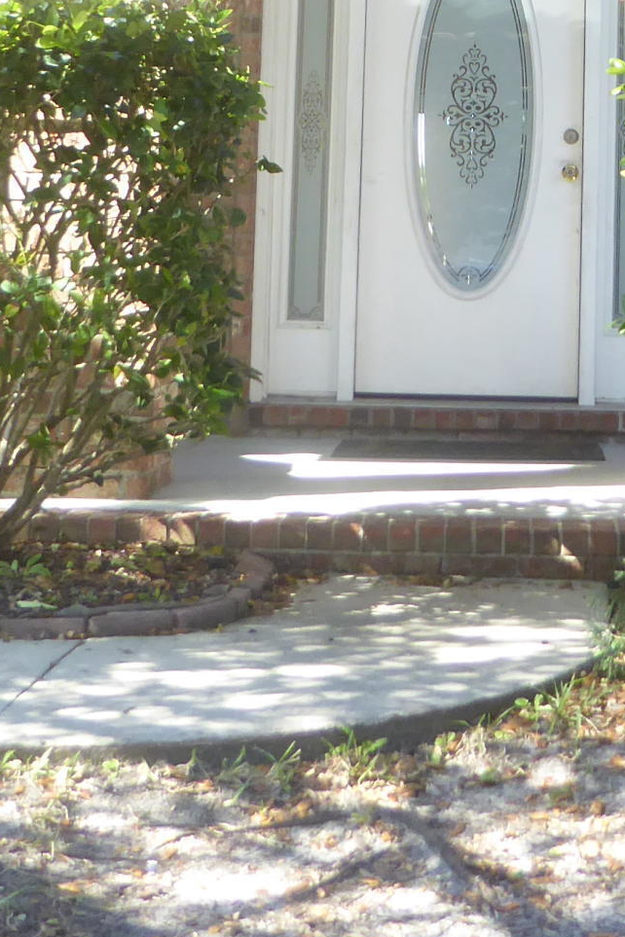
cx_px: 516
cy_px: 15
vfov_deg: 24.0
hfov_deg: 16.7
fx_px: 2109
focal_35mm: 81
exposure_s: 1/125
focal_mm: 4.3
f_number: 3.3
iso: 200
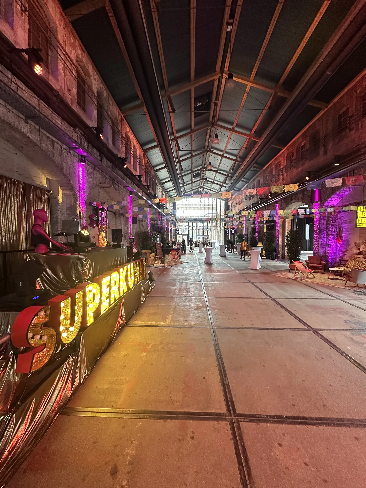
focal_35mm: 14
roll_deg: -1.0
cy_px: 244
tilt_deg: -2.0
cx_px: 183
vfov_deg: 102.1
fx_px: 197
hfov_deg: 85.7
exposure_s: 1/71
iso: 320
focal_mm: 2.22
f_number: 2.2
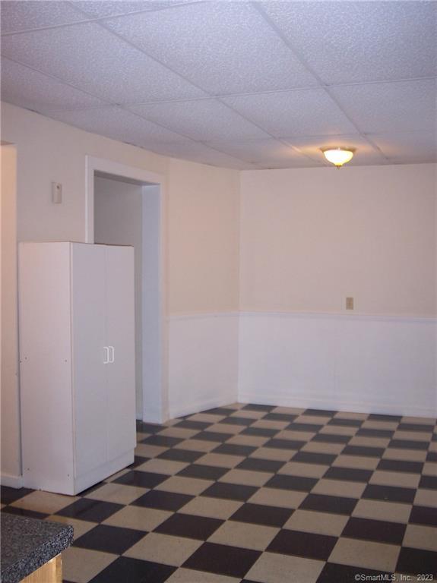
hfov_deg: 37.7
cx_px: 218
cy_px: 292
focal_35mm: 38
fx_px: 640
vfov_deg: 49.0
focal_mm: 8
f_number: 2.8
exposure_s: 1/30
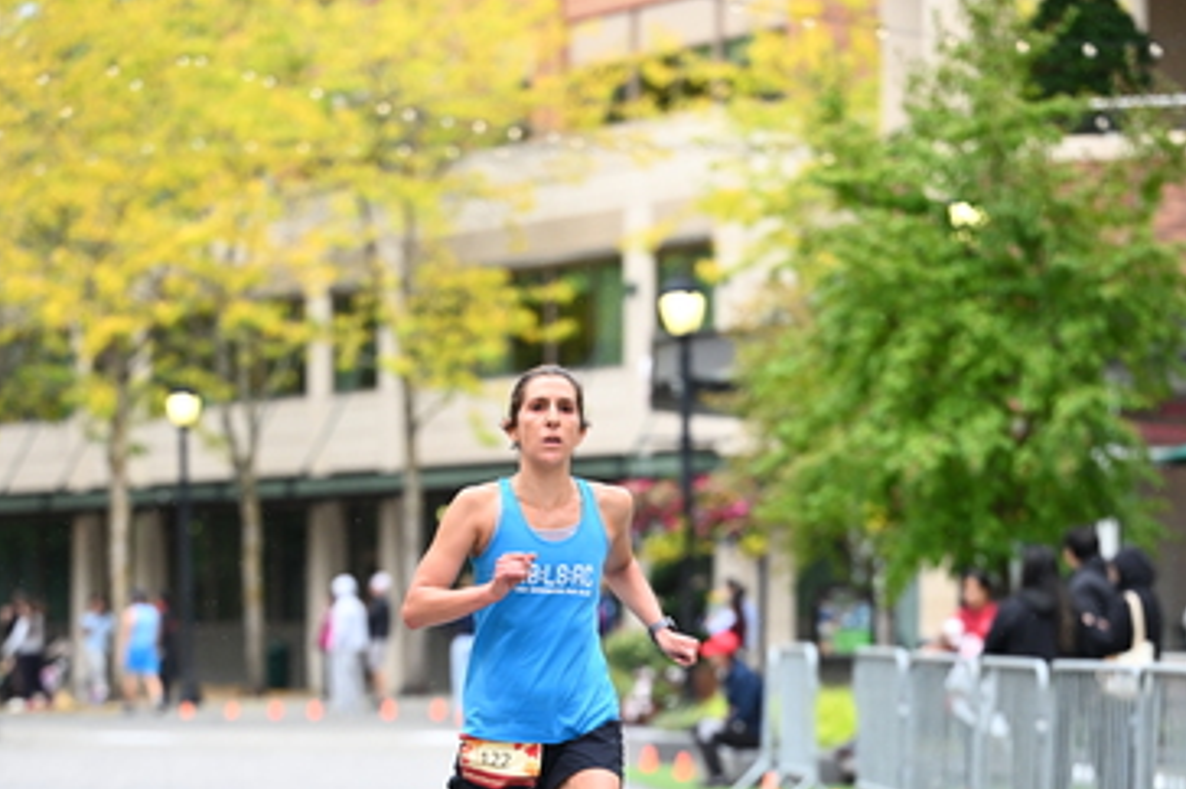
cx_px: 591
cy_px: 750
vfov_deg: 7.8
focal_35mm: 174
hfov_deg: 11.8
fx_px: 5727
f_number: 2.8
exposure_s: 1/1600
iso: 1250
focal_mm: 115
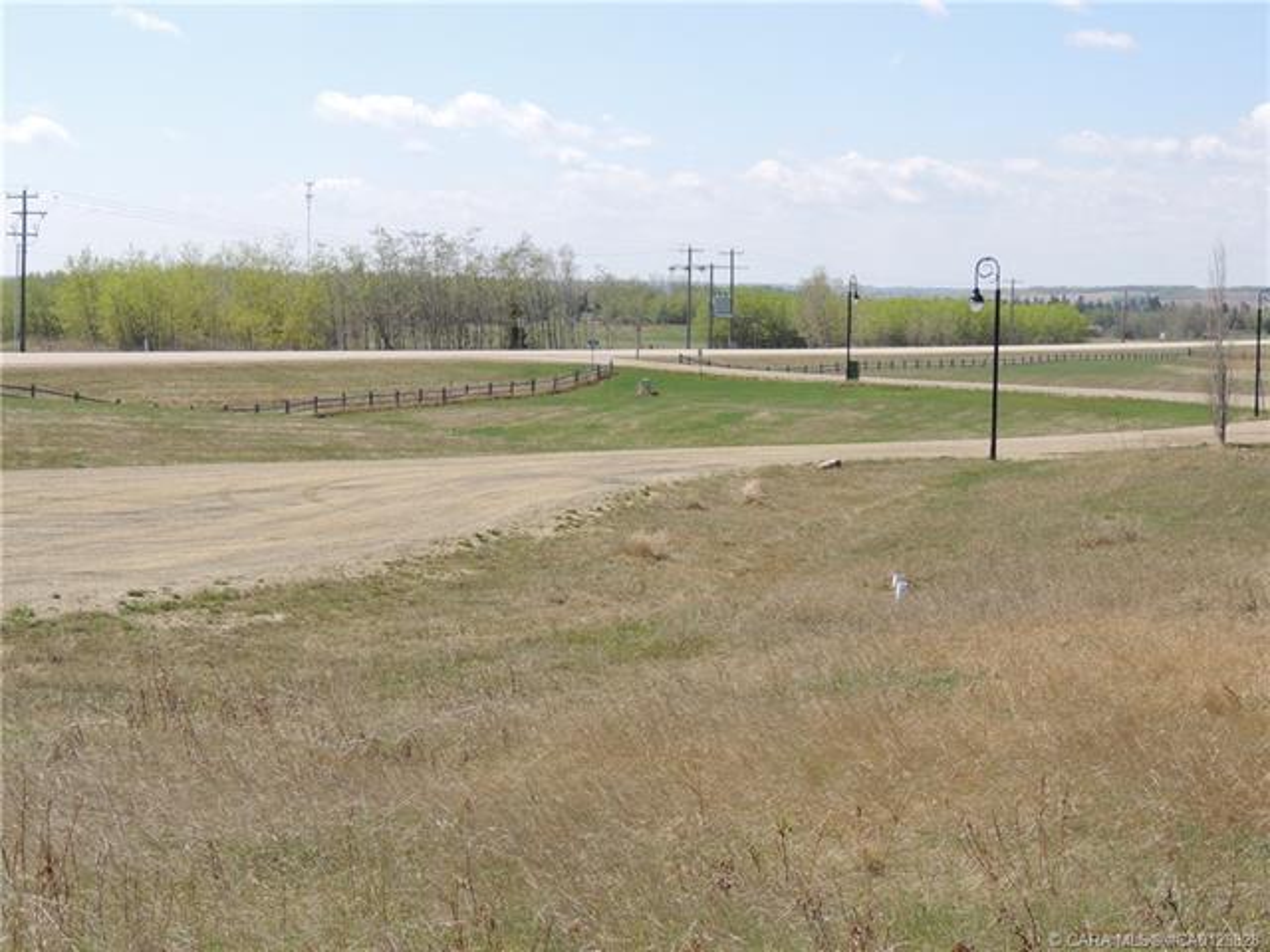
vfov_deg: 24.4
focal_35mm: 60
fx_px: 2201
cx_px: 635
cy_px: 476
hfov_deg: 32.2
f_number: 3.7
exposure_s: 1/800
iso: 100
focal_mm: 10.7
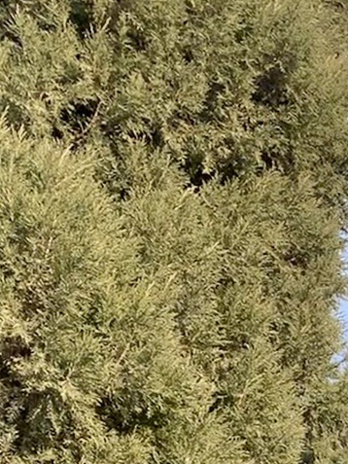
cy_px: 764
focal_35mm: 109
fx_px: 1460
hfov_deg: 12.4
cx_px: 638
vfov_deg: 16.0
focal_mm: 4.25
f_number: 1.8
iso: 25
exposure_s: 1/936
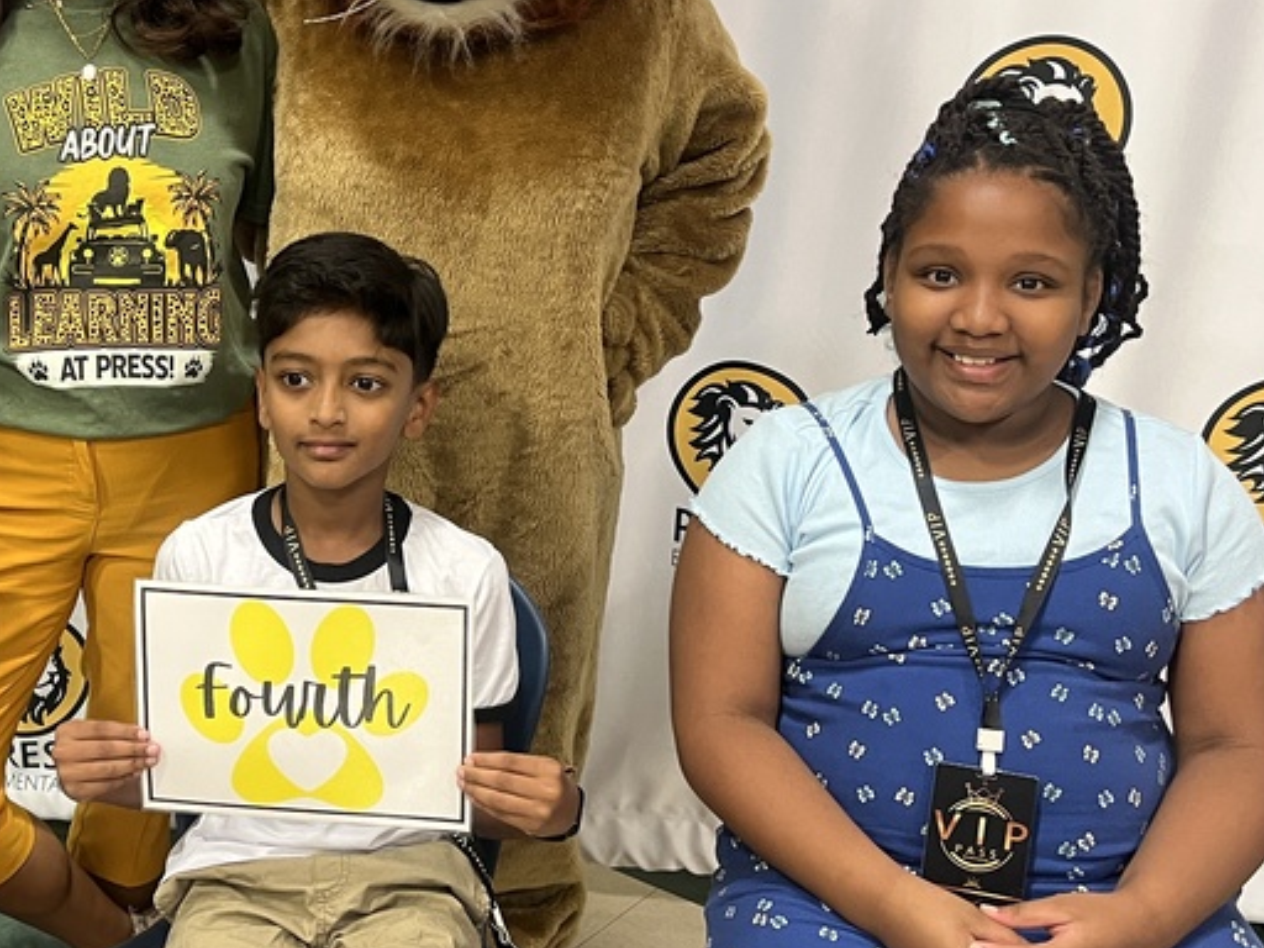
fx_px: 1899
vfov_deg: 28.0
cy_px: 407
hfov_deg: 35.7
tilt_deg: -16.0
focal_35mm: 52
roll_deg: -0.1
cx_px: 264
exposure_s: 1/60
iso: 160
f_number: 1.6
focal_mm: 5.1
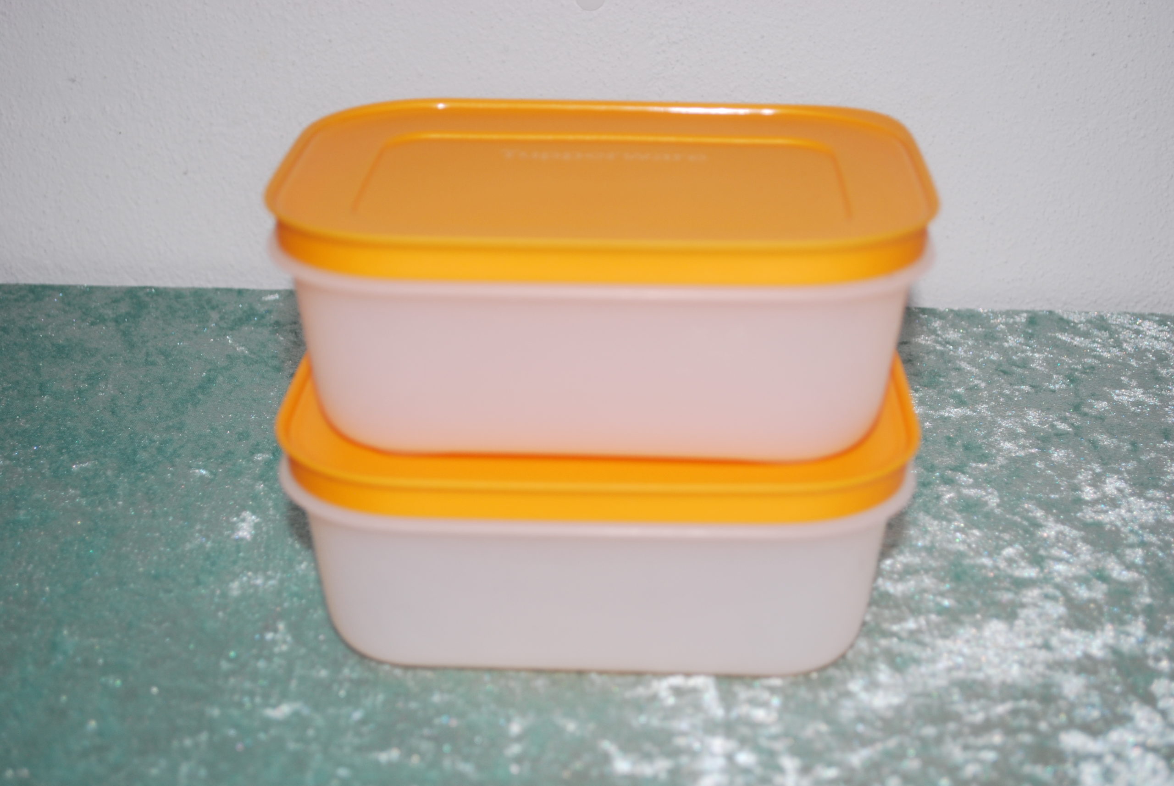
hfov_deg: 35.0
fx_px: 1861
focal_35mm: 57
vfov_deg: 23.8
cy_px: 393
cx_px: 587
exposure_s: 1/60
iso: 200
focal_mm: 38
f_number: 5.3
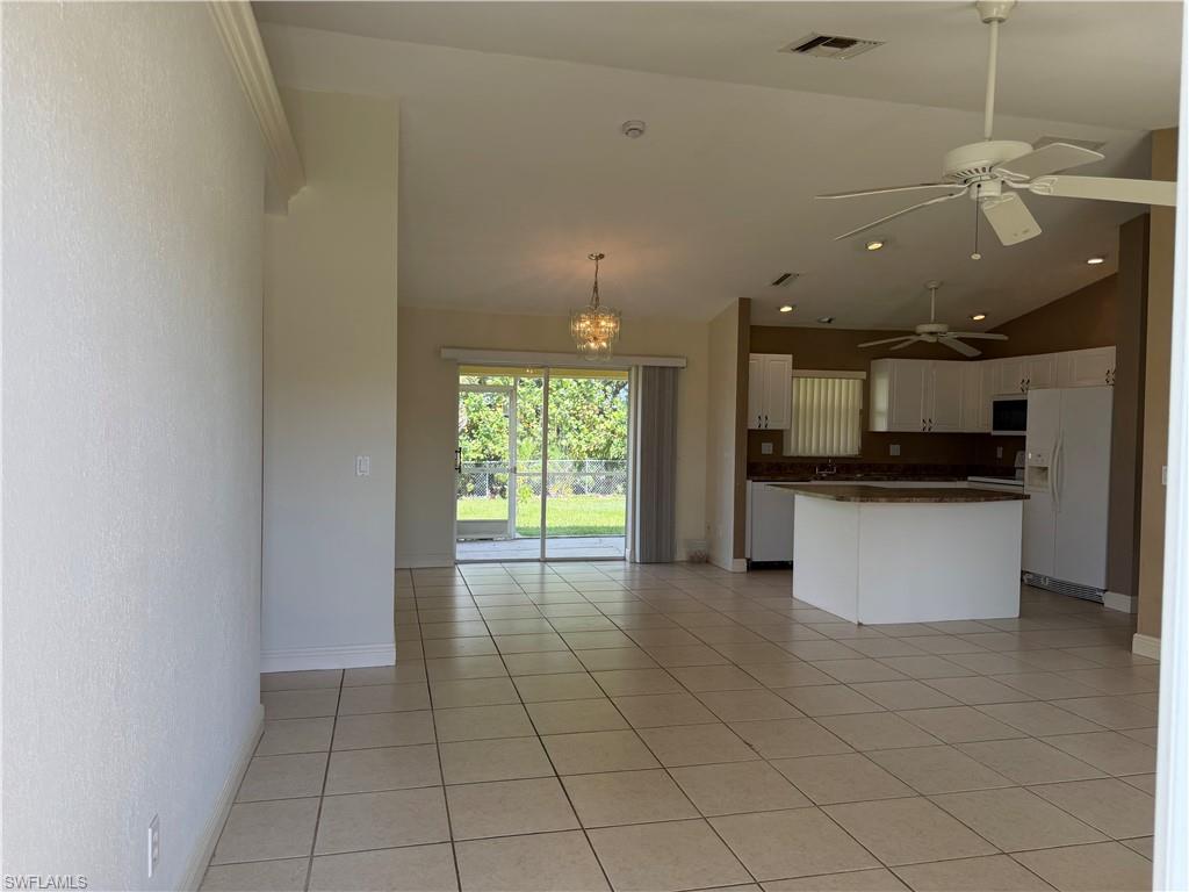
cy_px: 446
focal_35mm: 24
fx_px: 824
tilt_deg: -1.0
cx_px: 594
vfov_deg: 56.8
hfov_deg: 71.6
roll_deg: -0.9
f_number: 1.78
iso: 64
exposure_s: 1/296
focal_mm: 6.76
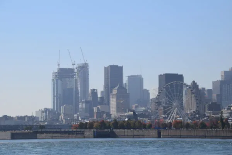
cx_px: 116
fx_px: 773
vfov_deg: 11.4
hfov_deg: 17.1
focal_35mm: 120
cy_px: 78
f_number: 8
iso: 200
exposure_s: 1/1000
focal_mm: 80
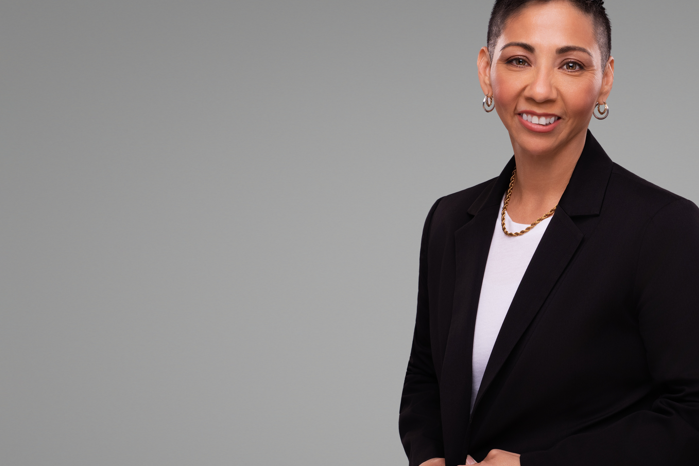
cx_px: 570
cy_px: 296
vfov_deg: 16.6
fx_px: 1592
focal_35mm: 82
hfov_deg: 24.3
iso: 125
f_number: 5
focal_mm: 50
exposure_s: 1/160
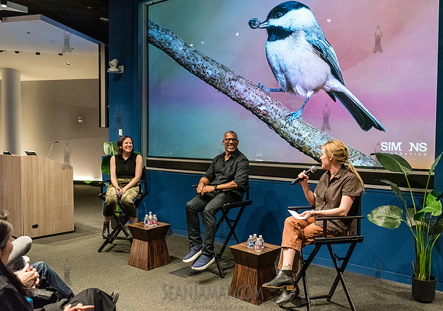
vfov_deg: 40.7
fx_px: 419
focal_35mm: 33
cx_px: 236
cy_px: 160
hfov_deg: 55.7
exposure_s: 1/250
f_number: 3.5
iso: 6400
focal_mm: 31
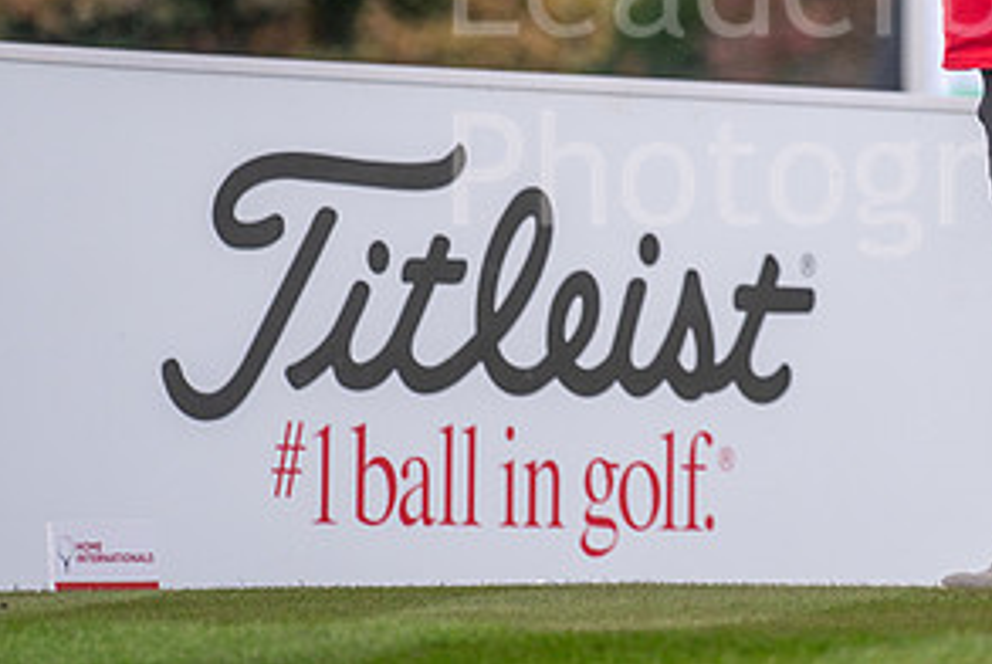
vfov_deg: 2.3
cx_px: 890
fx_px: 16356
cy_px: 12
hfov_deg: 3.5
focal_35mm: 593
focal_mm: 300
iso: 400
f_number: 4.5
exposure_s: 1/2000
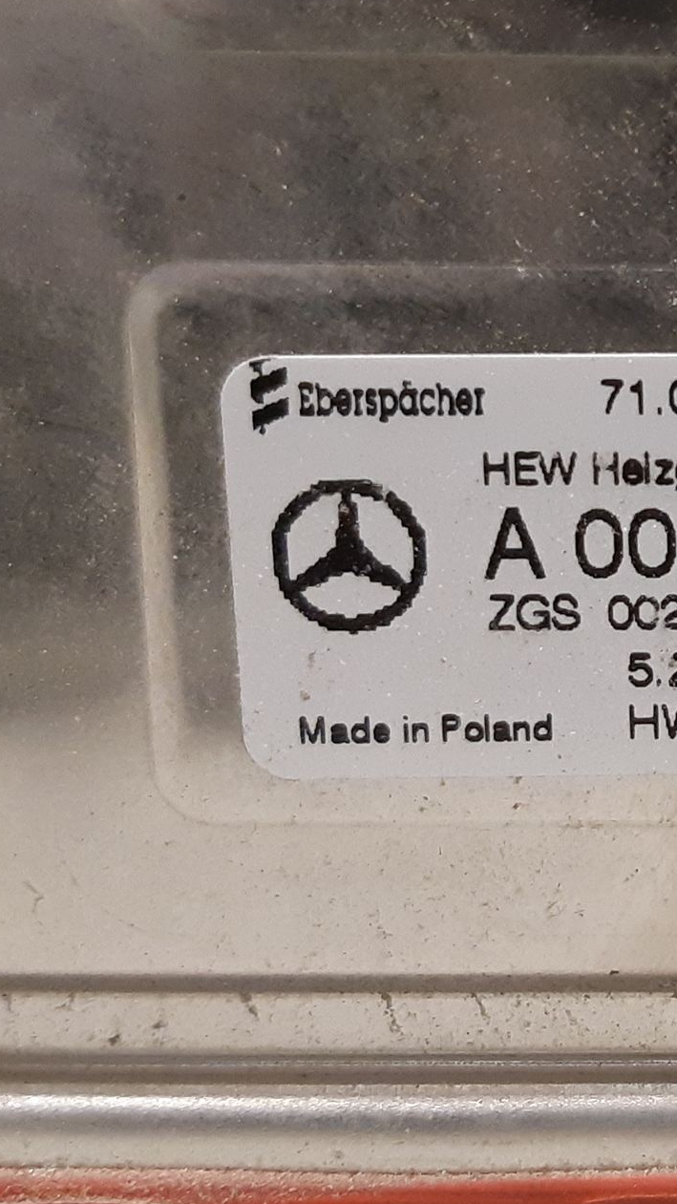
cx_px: 910
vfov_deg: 44.6
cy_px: 599
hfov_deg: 22.8
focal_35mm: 46
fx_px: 1469
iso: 250
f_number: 1.7
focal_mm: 3.93
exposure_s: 1/50
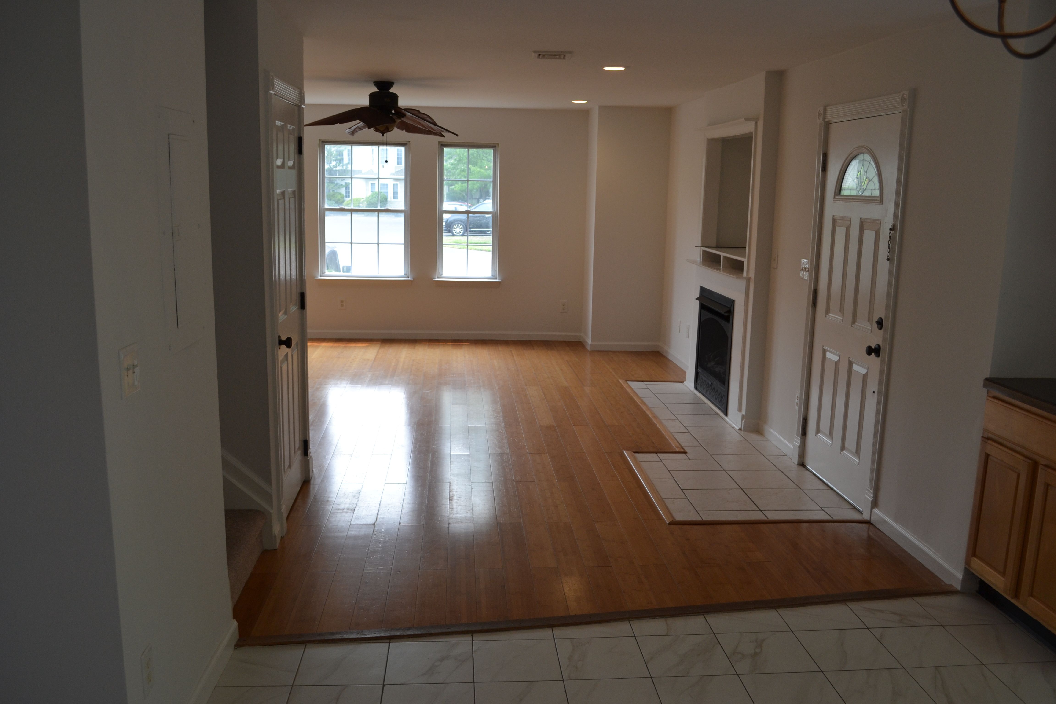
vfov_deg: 43.6
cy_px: 352
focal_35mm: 30
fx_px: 880
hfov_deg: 61.9
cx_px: 528
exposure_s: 1/125
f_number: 5.6
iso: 280
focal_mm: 20
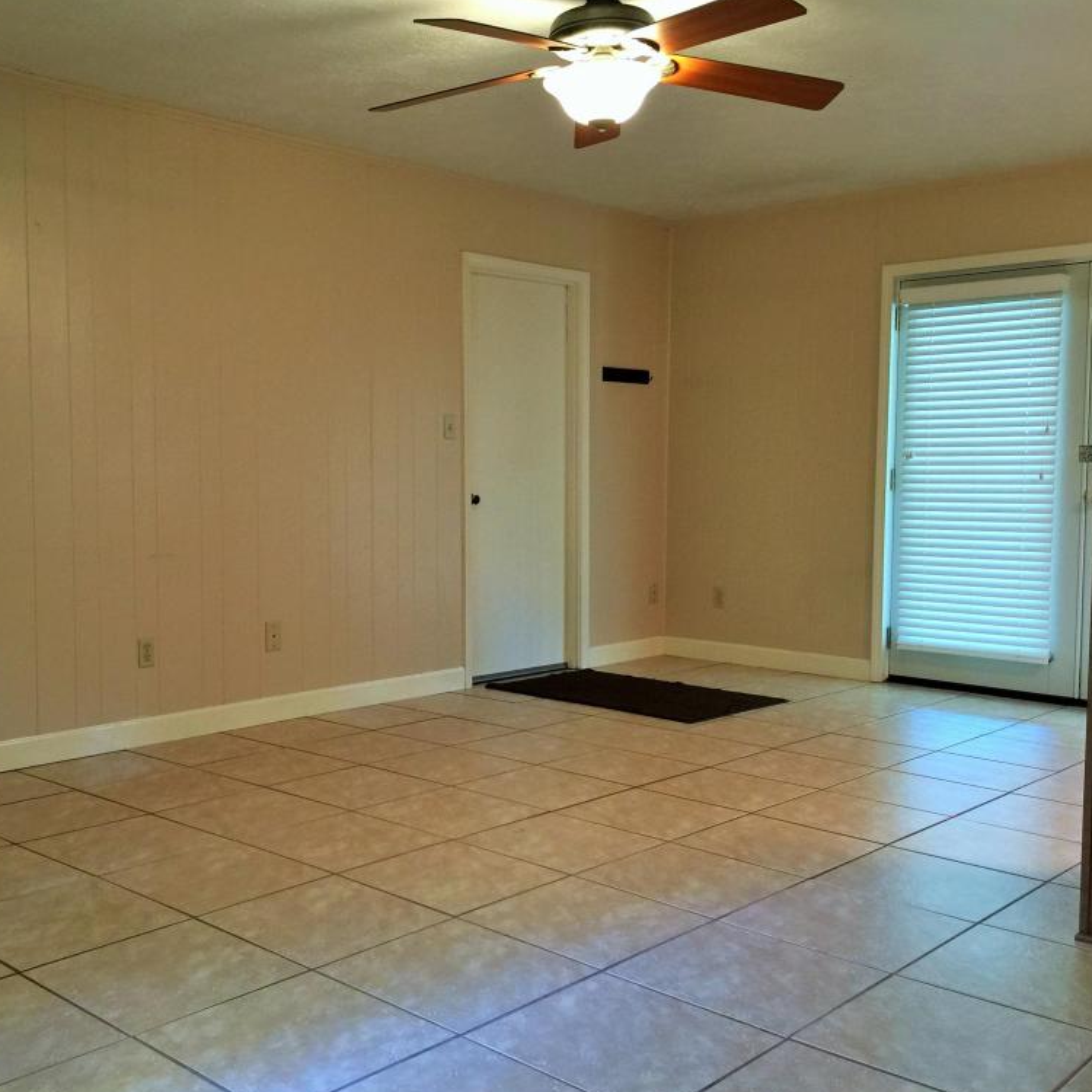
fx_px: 1249
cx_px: 446
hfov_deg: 47.0
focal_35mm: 35
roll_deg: -1.3
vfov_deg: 47.2
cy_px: 552
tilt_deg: -4.5
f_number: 2.2
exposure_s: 1/15
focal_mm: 4.15
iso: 80
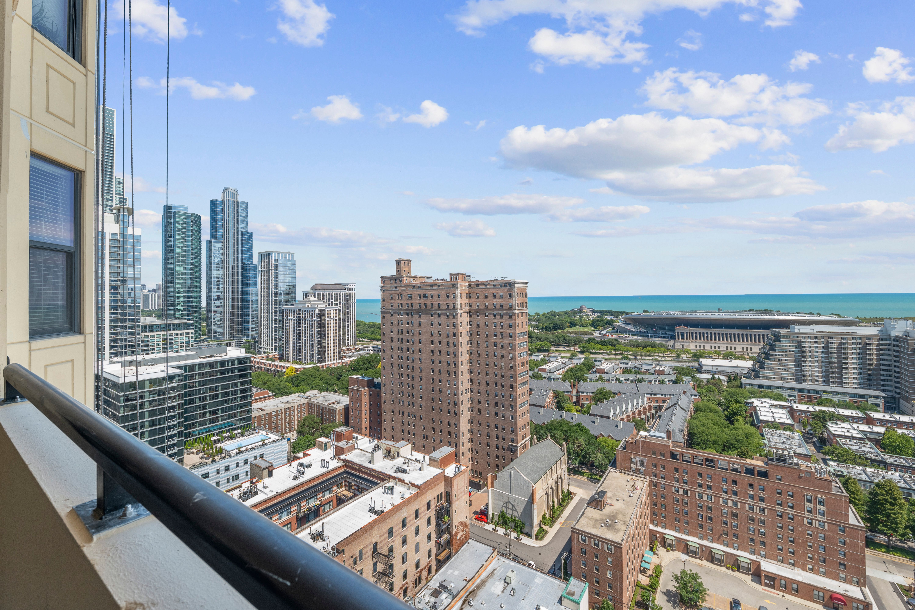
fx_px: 356
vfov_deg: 81.2
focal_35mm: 14
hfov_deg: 104.3
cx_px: 458
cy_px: 305
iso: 250
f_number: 8
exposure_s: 1/250
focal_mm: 14
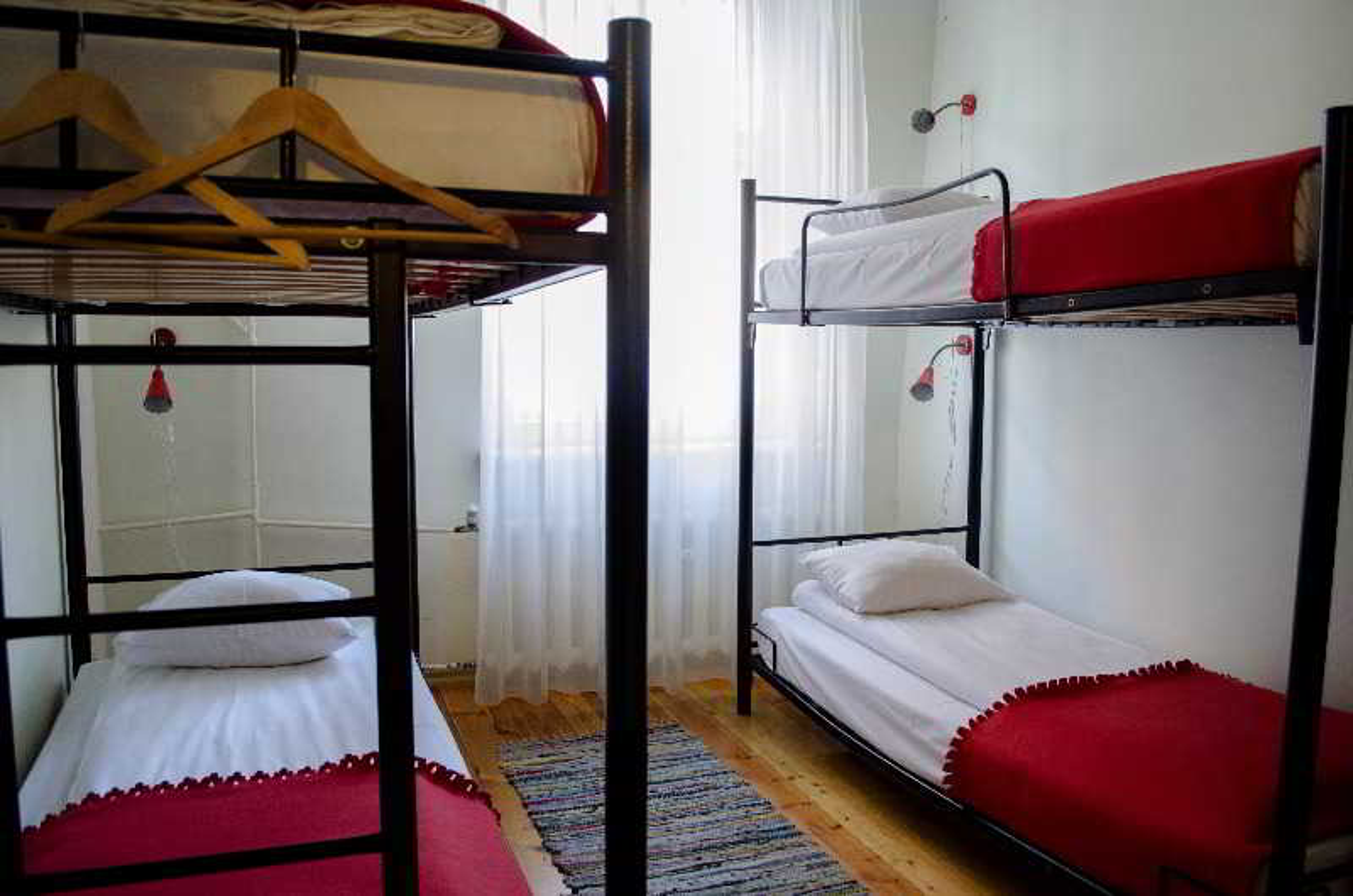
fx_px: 1013
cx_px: 676
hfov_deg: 67.5
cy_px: 448
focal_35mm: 27
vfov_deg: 47.7
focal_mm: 18
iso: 640
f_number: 3.5
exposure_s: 1/10
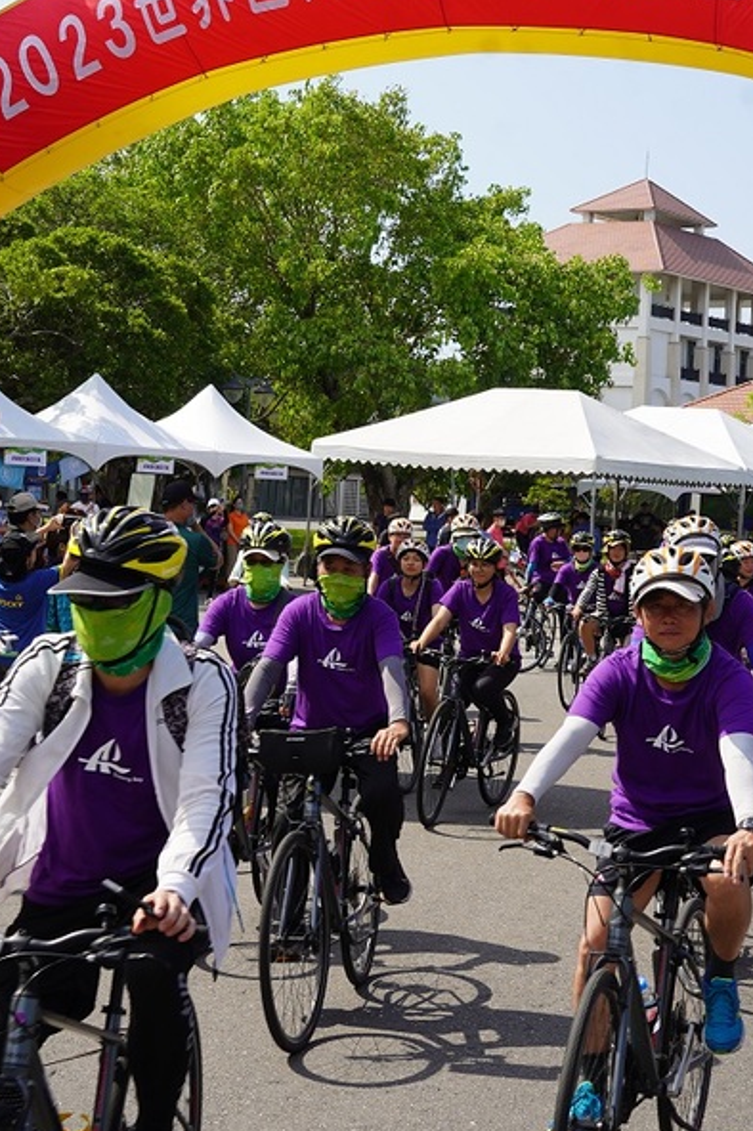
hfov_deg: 19.2
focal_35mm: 71
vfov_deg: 28.3
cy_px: 407
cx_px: 384
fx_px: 2230
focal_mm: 35
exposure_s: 1/125
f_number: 9
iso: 100
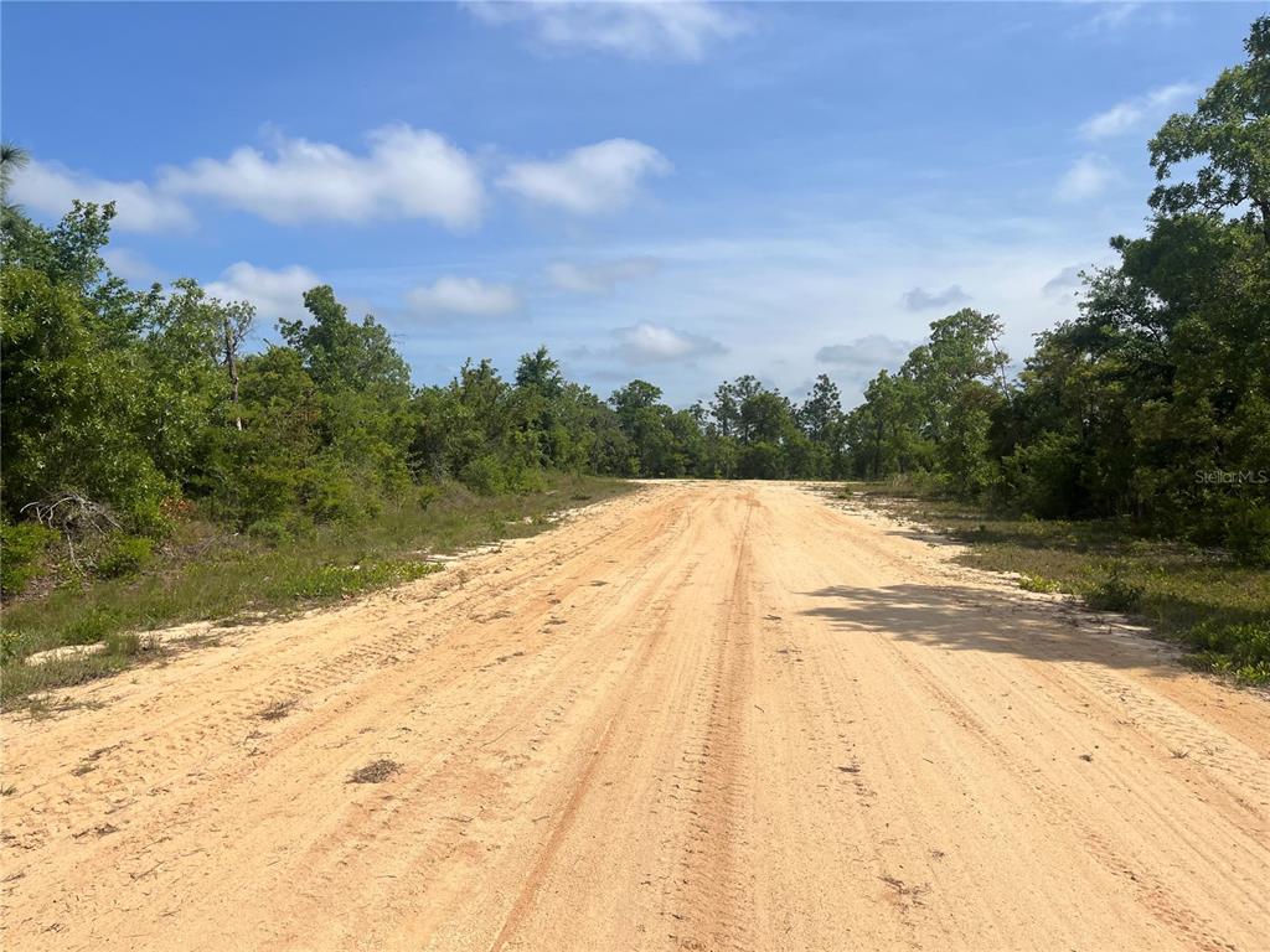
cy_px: 476
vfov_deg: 53.1
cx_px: 635
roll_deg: -1.1
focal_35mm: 26
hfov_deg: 67.3
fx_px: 954
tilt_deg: +1.1
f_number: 1.6
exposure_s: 1/5556
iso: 50
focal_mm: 5.1
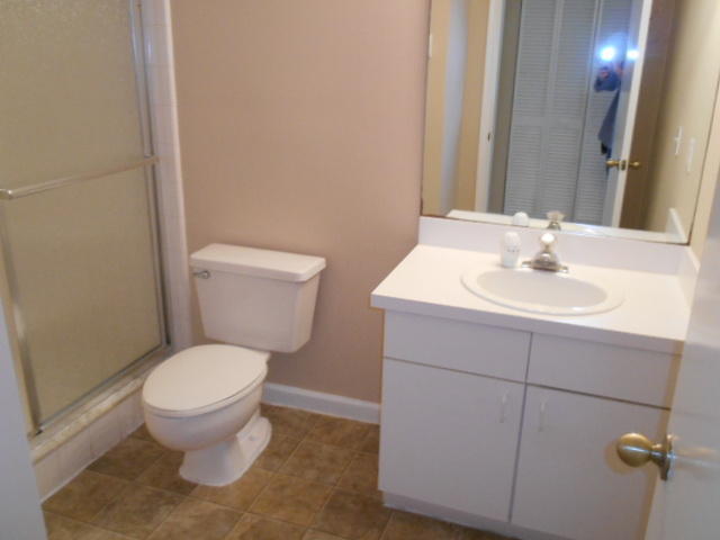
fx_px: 645
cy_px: 270
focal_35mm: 31
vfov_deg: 45.4
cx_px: 360
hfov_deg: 58.4
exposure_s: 1/30
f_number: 3.6
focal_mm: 5.5
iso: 400
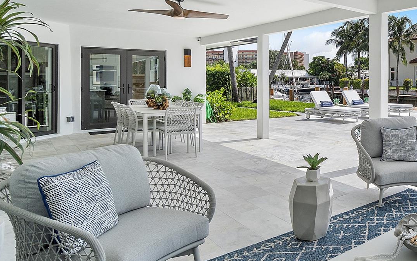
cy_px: 77
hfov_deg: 55.1
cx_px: 384
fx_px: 330
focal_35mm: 29
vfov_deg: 42.3
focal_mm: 10
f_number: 11
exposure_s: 1/250
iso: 100
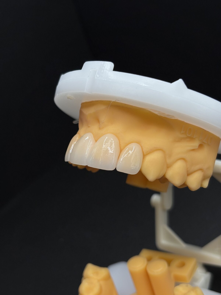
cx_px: 110
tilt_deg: -29.4
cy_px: 148
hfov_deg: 28.0
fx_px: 443
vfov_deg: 36.8
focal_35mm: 52
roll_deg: +16.5
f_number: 1.6
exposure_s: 1/557
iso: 50
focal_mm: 5.96
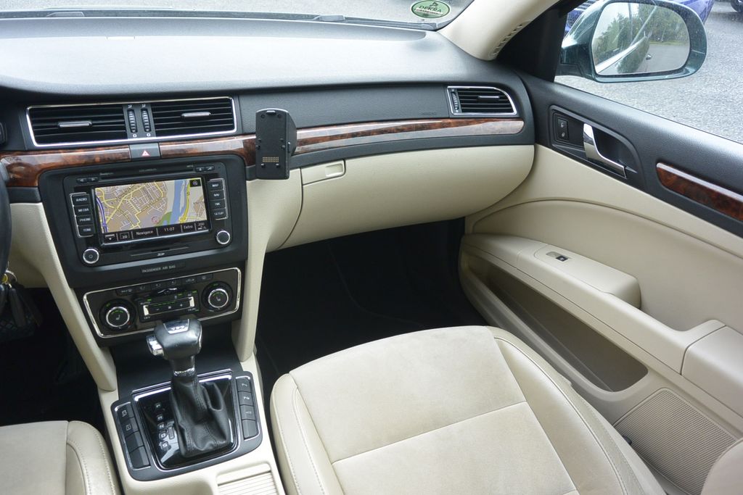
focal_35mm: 27
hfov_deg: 67.4
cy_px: 248
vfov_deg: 47.9
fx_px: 557
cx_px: 372
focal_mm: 10
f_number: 3.5
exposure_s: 1/250
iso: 200
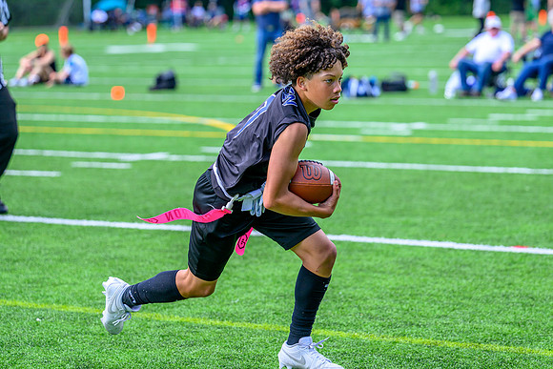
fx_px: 2077
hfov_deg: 15.2
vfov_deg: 10.1
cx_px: 283
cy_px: 127
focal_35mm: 135
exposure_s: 1/2000
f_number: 2.8
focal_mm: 103
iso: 280
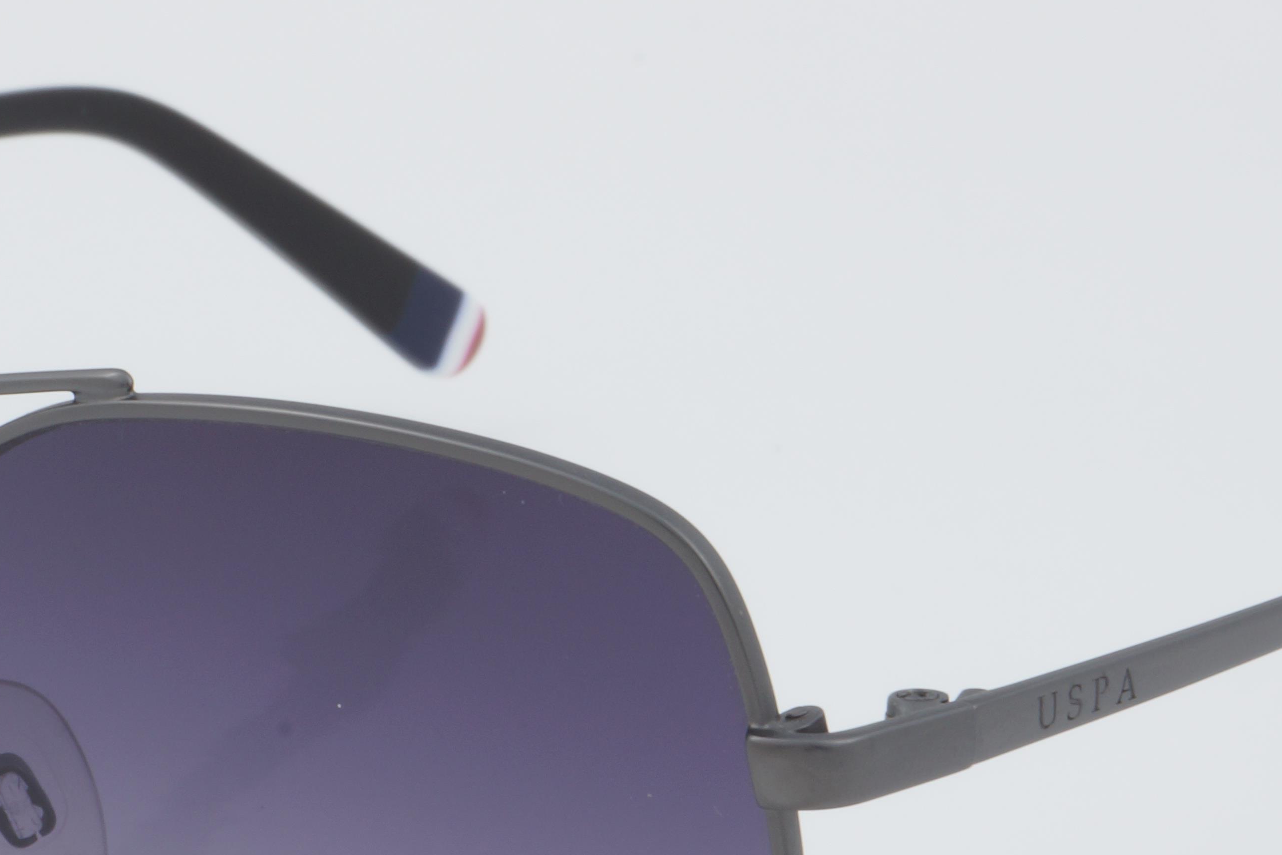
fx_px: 6231
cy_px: 650
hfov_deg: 11.7
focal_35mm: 175
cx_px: 380
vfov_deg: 7.8
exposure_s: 1/3
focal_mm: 50
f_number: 32
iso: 100
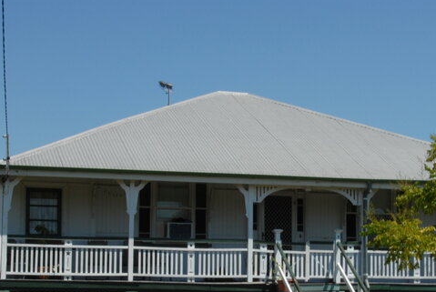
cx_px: 281
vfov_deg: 14.5
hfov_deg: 21.6
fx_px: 1140
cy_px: 227
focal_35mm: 94
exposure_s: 1/60
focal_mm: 30
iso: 200
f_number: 22
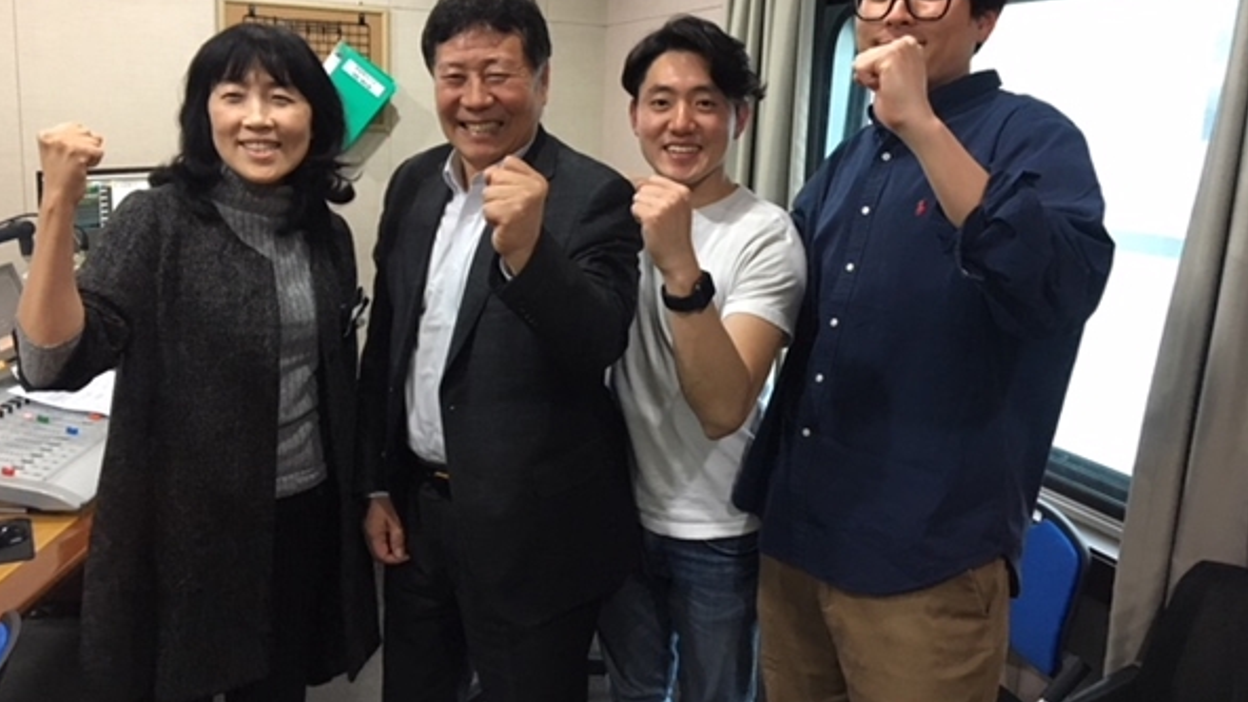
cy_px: 308
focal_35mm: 32
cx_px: 618
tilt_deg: -8.7
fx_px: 1059
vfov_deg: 36.6
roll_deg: -2.8
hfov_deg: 61.0
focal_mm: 4.15
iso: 200
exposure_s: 1/20
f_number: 2.2
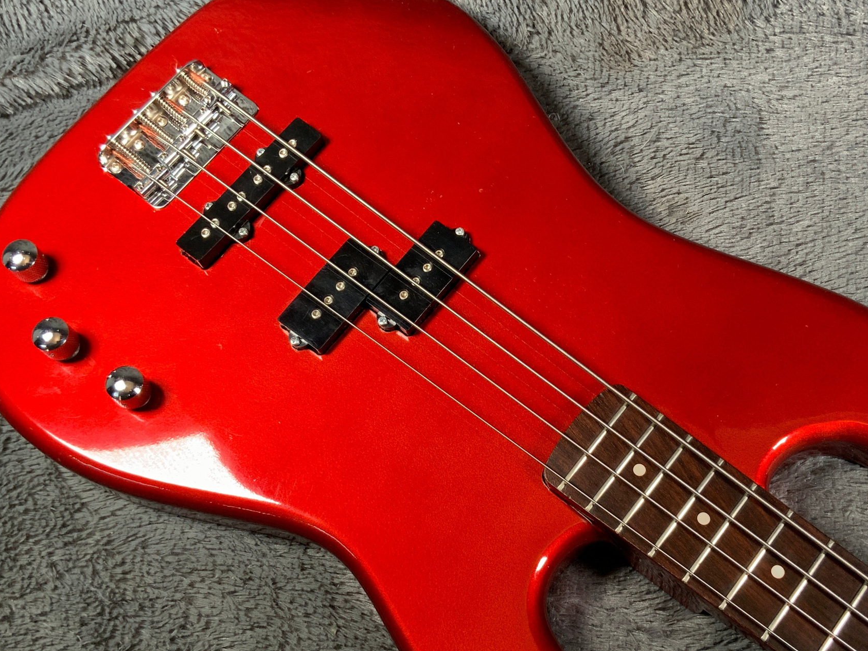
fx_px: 1103
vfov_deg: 32.8
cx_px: 521
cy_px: 370
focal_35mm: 44
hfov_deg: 42.7
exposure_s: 1/104
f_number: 1.8
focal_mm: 3
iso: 50
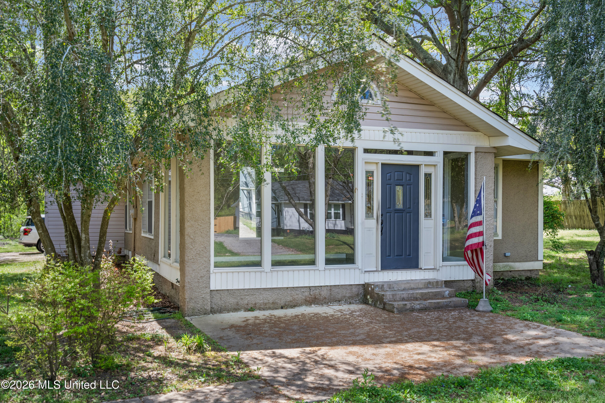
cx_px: 302
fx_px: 588
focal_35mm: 35
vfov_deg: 37.8
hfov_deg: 54.4
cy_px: 202
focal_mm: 35
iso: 800
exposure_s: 1/80
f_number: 9
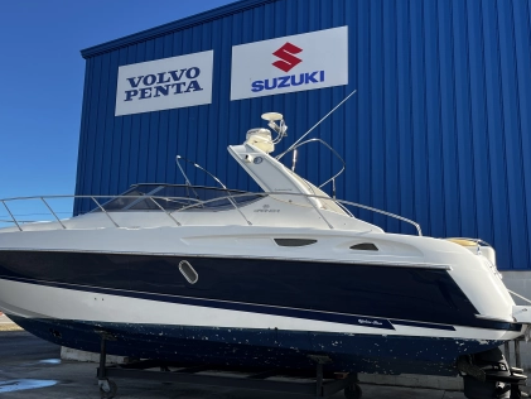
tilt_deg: +11.4
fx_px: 522
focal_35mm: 34
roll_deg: -1.1
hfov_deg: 53.9
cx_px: 254
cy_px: 208
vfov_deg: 41.8
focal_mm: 5.1
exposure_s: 1/1957
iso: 50
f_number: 1.6
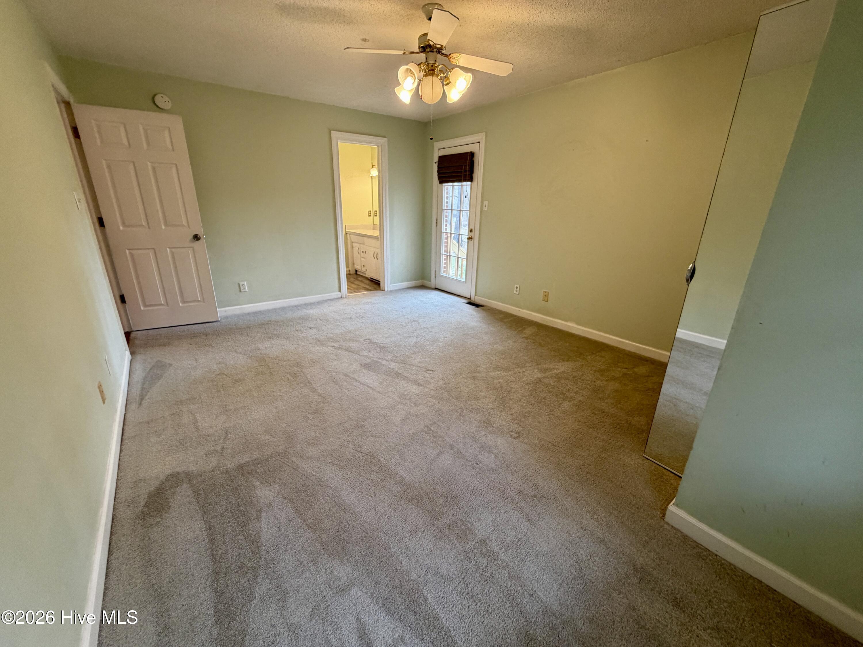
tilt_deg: -18.7
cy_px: 324
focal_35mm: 14
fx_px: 349
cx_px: 432
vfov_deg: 85.7
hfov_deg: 102.1
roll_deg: +0.0
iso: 200
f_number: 2.2
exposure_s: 1/60
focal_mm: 2.22
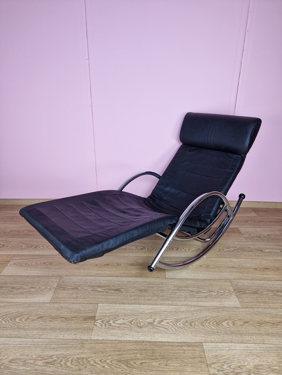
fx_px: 250
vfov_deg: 73.9
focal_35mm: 23
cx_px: 141
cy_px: 188
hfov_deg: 58.9
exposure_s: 1/100
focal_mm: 5.4
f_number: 1.8
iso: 64
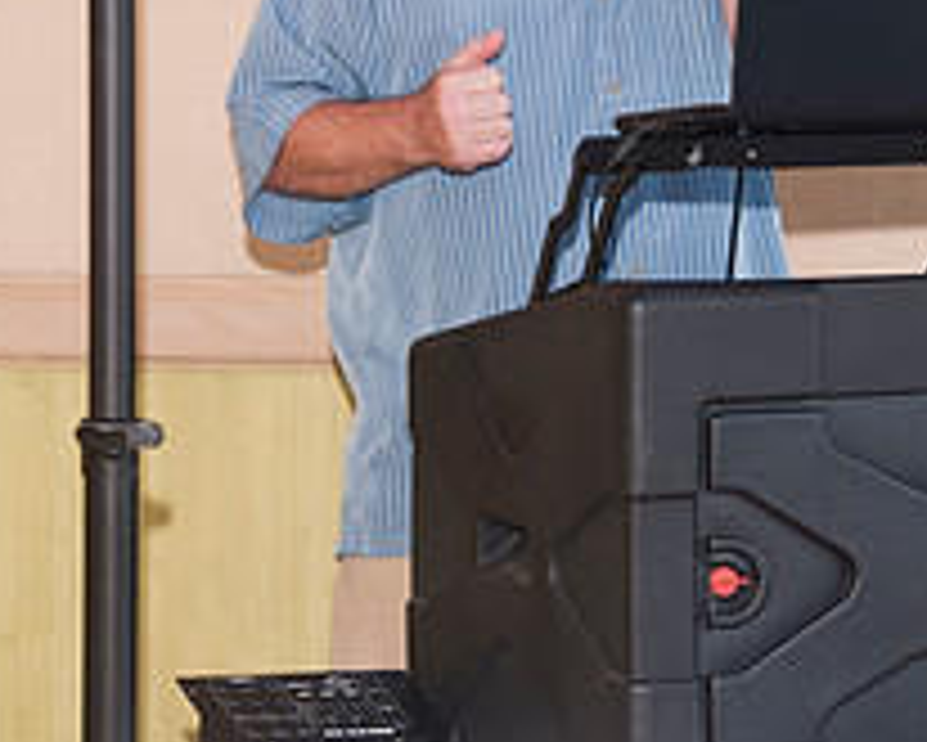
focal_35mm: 200
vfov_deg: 7.7
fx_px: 5490
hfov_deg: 9.6
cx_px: 574
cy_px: 63
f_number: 5.6
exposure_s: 1/60
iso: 400
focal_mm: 65
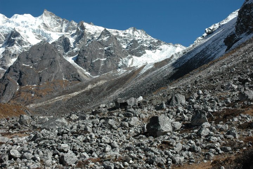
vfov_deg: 28.9
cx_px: 126
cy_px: 84
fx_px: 327
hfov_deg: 42.3
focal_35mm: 46
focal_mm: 31
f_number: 10
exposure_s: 1/400
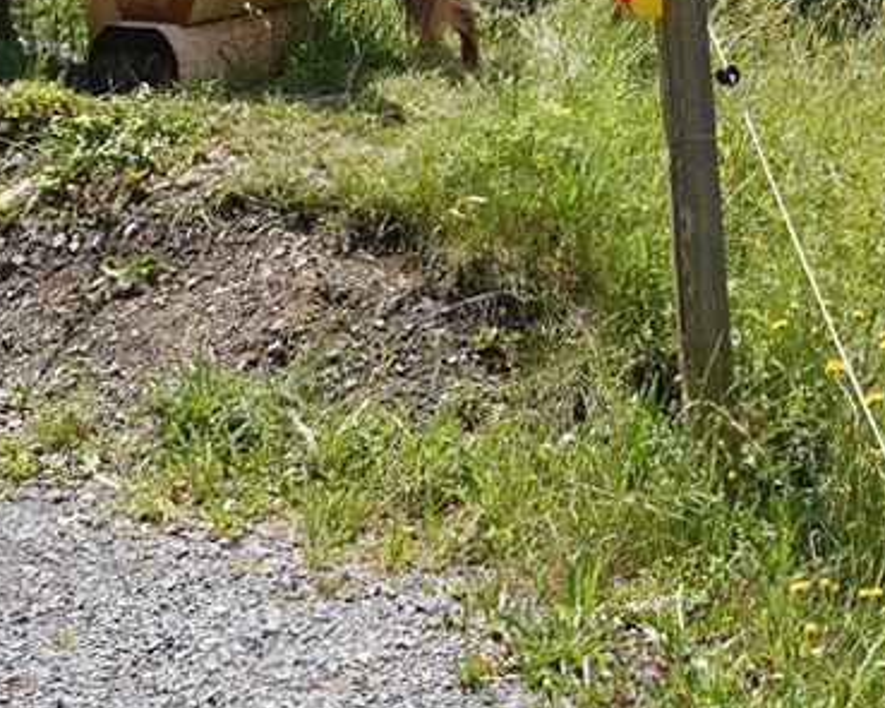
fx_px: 3195
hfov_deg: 15.4
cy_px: -470
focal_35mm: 122
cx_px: 979
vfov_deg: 11.9
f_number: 11
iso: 100
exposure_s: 1/100
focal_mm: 24
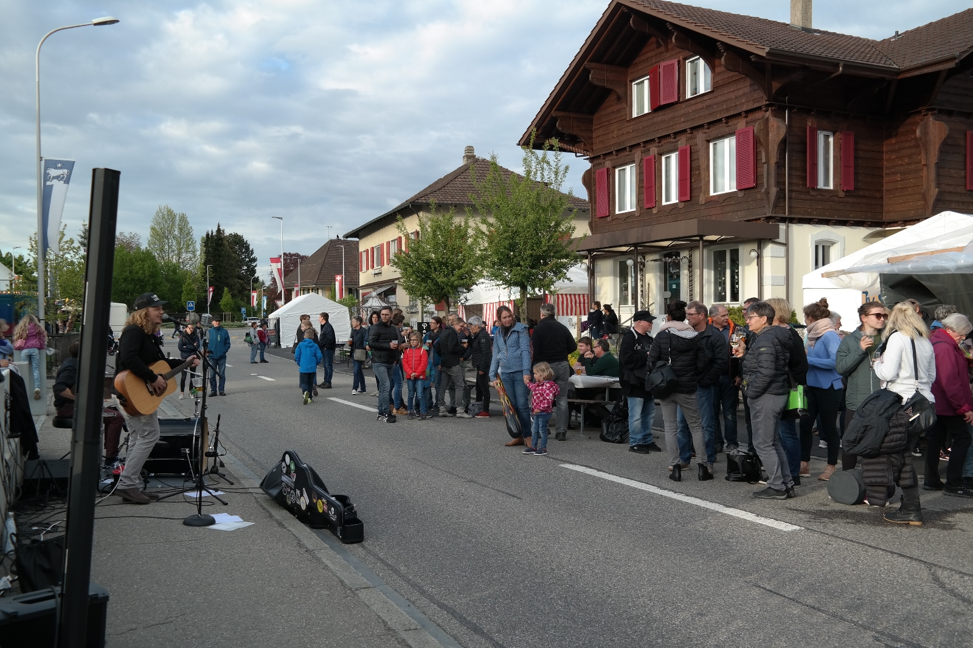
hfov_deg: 63.7
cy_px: 324
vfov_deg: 44.9
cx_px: 486
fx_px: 784
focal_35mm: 29
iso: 100
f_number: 5
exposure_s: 1/160
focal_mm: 19
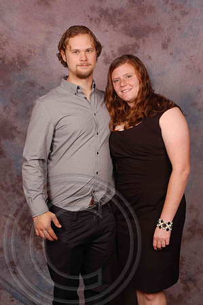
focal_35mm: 57
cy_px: 152
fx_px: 483
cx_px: 102
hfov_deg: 23.7
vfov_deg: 35.1
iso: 200
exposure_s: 1/125
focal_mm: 38
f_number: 10
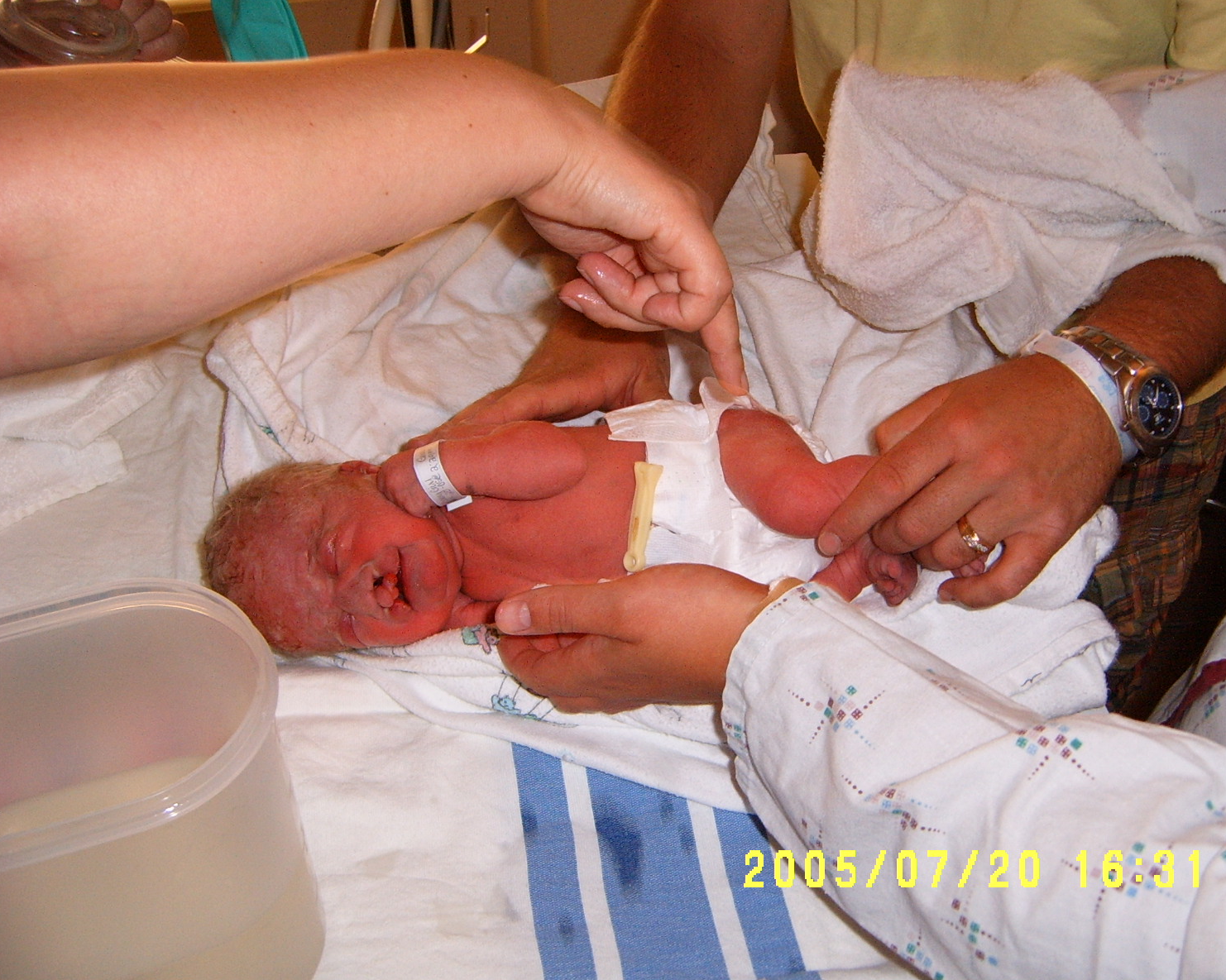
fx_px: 1415
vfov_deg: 38.2
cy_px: 485
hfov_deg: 46.8
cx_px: 659
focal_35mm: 39
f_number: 2.9
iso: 141
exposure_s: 1/30
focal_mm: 6.2
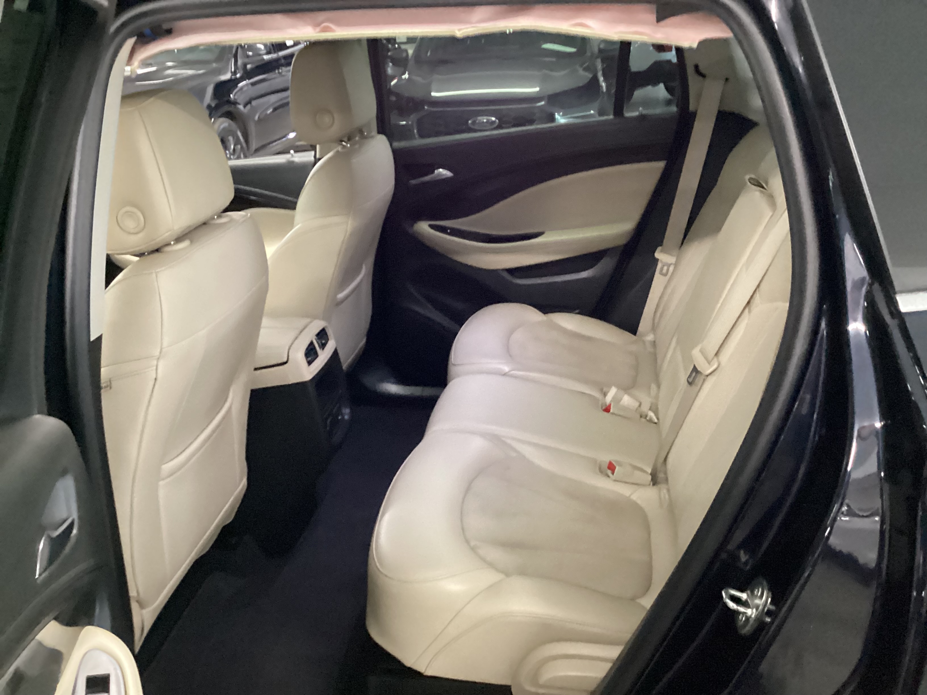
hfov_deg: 58.4
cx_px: 464
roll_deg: +1.7
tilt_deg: -23.9
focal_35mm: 31
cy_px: 348
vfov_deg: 45.4
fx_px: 830
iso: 640
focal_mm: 3.3
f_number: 2.4
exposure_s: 1/24
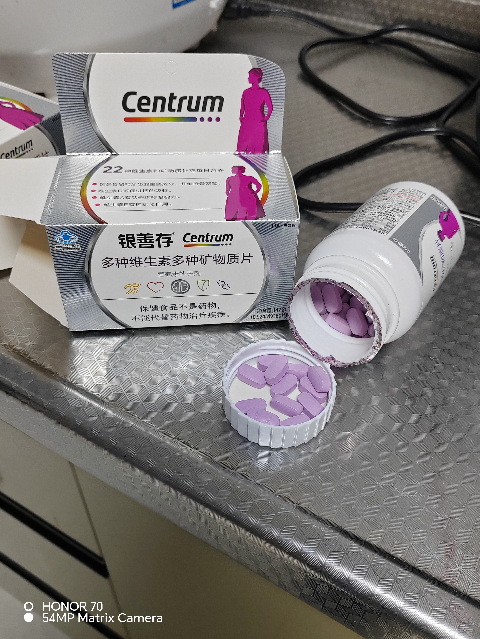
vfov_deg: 58.4
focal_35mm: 31
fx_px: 573
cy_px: 320
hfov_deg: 45.4
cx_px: 240
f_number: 1.9
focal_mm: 5.52
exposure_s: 1/100
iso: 640
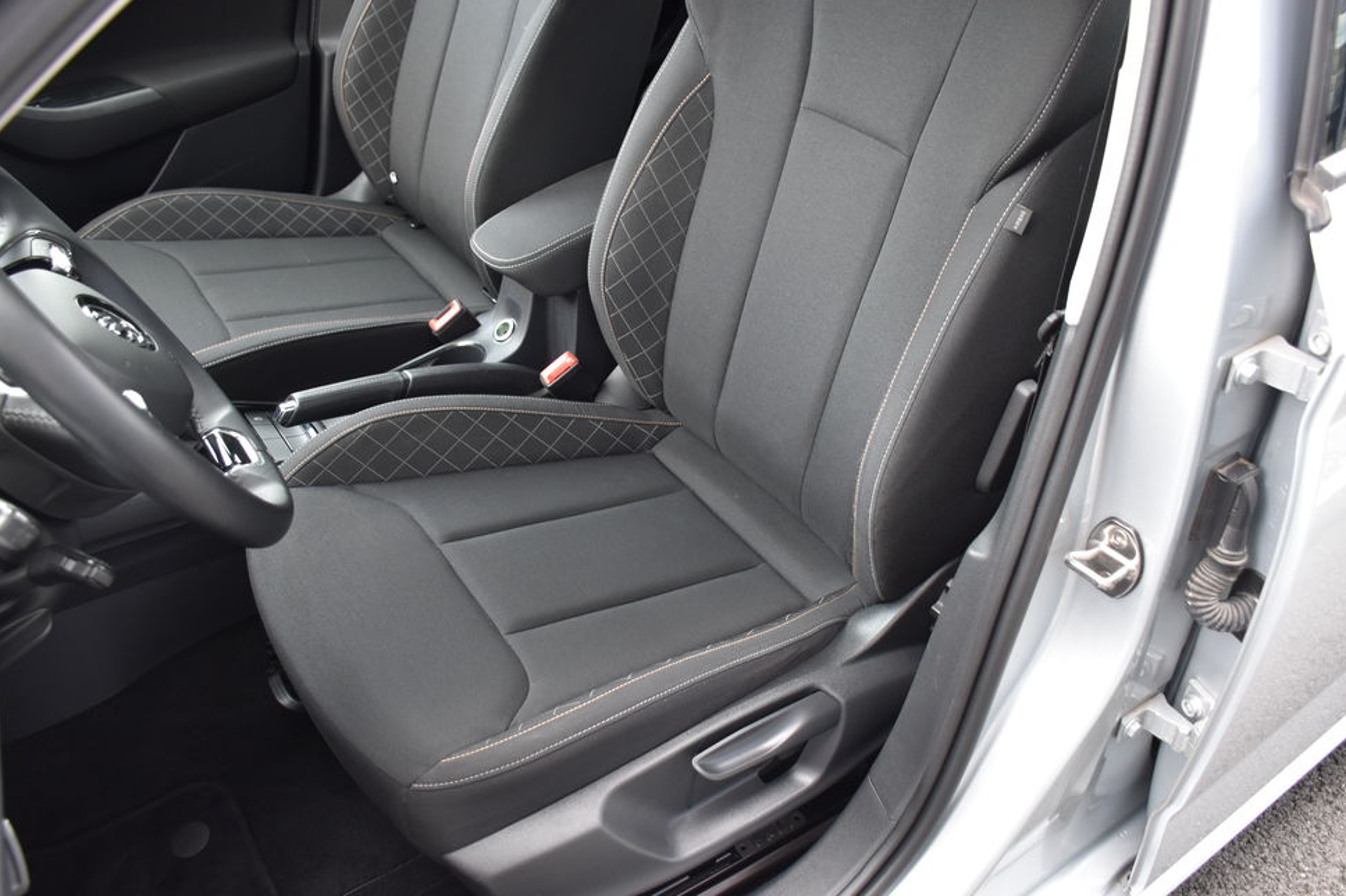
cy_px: 437
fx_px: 1159
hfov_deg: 60.3
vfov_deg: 42.3
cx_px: 672
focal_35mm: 31
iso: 450
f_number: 4
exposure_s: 1/60
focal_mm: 20
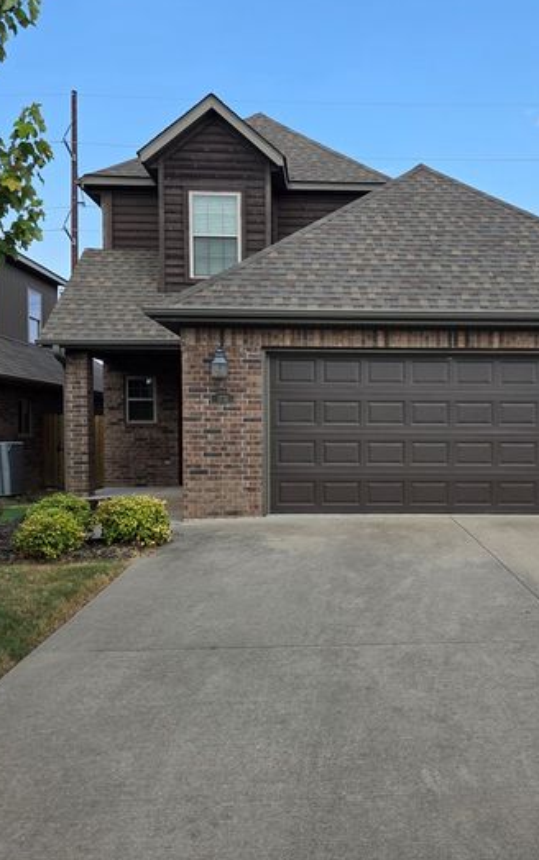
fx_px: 728
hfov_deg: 40.1
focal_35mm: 31
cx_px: 363
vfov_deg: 61.2
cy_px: 449
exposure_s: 1/2314
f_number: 1.8
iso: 80
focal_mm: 5.4
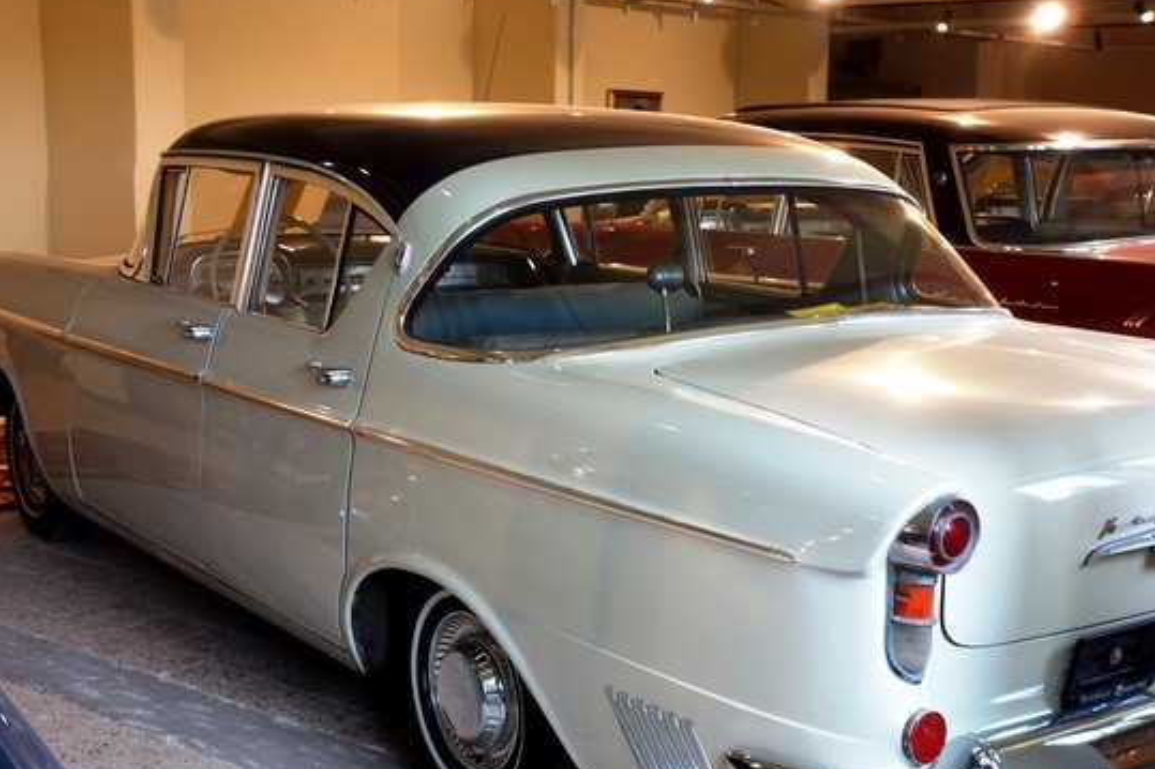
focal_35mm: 49
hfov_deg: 40.3
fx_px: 1572
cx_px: 536
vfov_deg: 27.5
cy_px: 403
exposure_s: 1/50
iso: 200
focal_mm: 16.39
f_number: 3.2
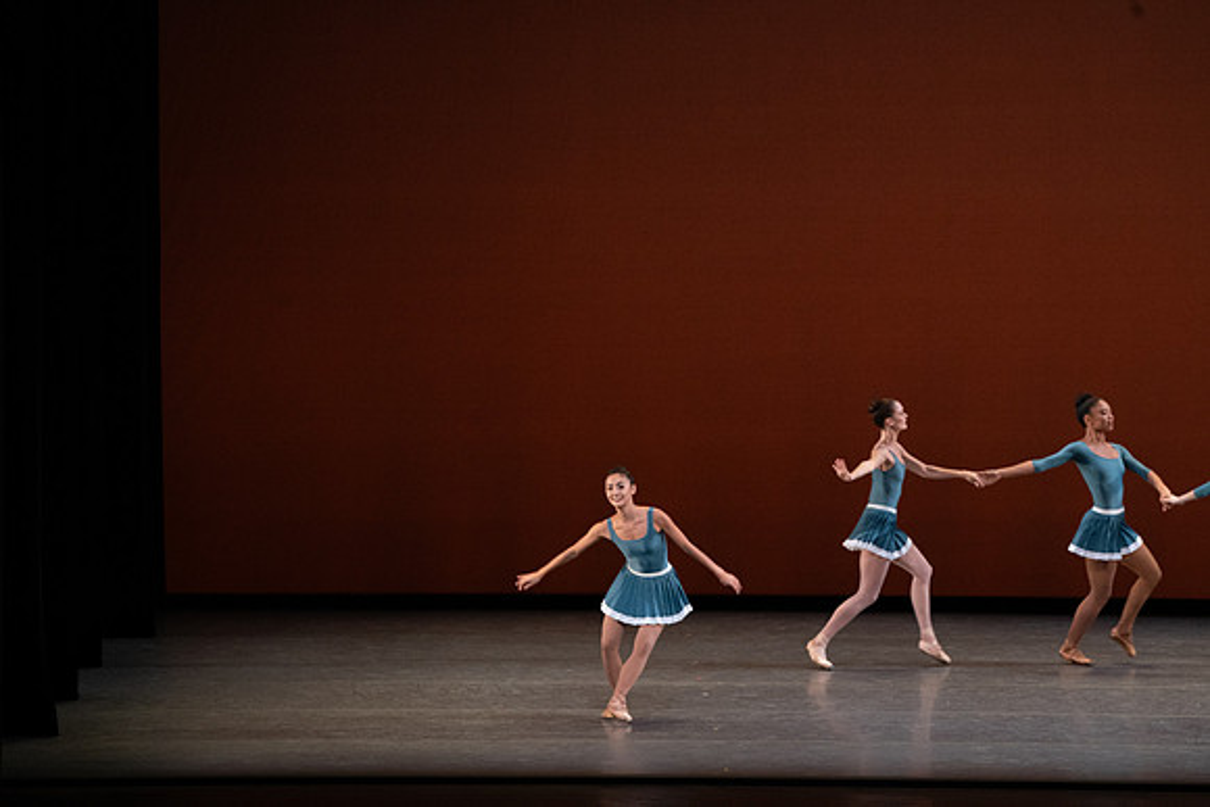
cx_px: 605
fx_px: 6589
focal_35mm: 196
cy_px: 404
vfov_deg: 7.0
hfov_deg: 10.5
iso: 5000
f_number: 9
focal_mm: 196
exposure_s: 1/400
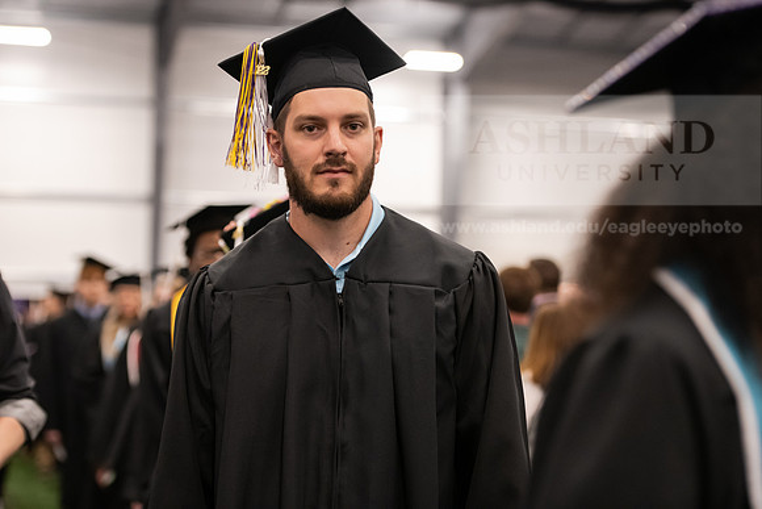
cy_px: 254
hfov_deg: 22.6
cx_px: 381
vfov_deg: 15.2
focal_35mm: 90
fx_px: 1905
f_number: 3.2
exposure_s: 1/200
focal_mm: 90
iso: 3200
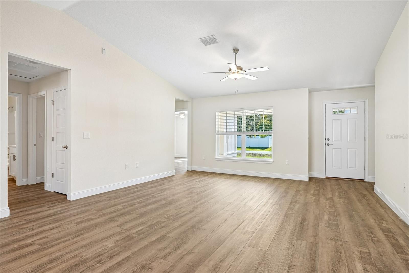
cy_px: 136
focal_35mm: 17
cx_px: 204
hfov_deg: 93.3
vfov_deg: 70.4
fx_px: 193
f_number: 9
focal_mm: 17
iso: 320
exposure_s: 1/30
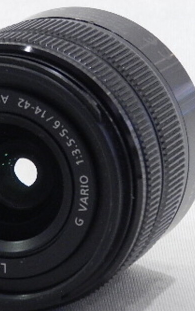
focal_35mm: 295
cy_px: 162
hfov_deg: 4.5
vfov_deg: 7.1
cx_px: 41
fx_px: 2507
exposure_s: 1/40
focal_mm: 25.7
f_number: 5.1
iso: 800
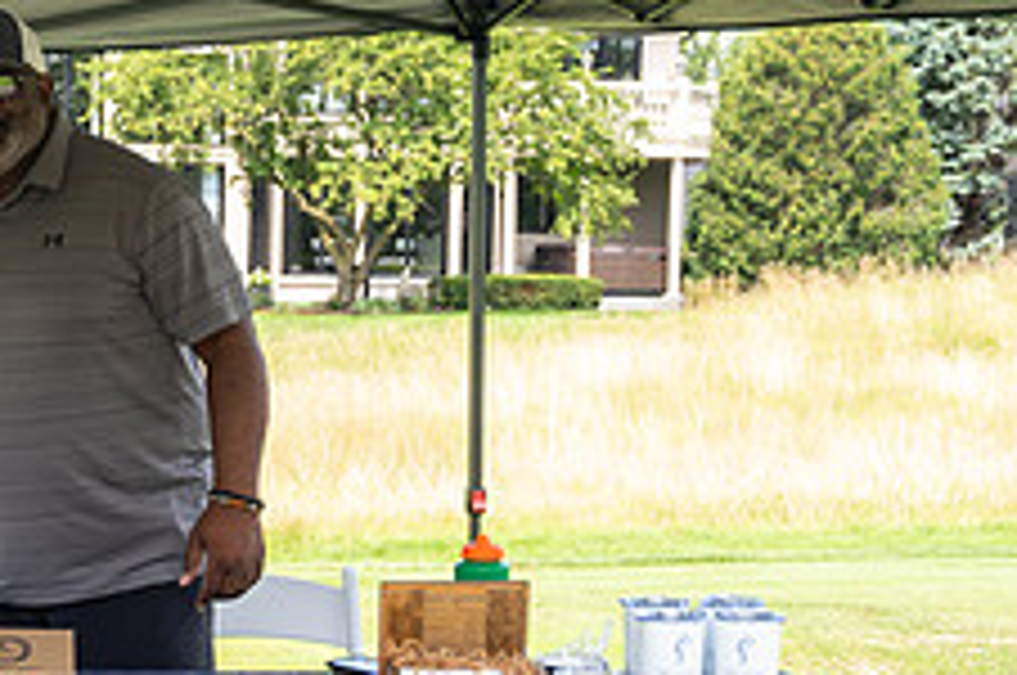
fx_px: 3047
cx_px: -135
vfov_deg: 12.6
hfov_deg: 18.2
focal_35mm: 108
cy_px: 504
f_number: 5
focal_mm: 42
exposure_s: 1/500
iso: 250
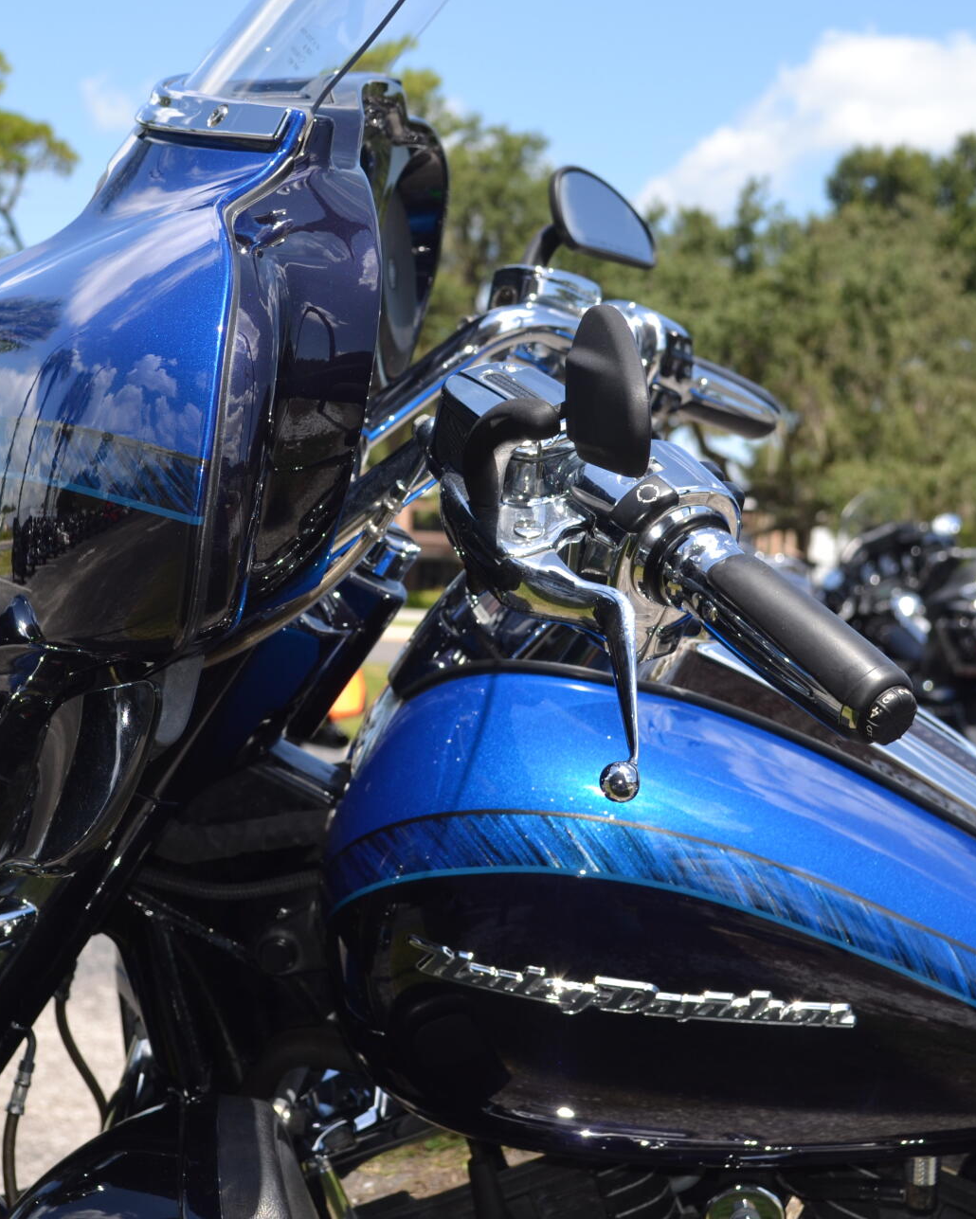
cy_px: 600
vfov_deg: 27.1
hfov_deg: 21.8
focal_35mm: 70
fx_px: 2527
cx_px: 388
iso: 100
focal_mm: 32
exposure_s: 1/200
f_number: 6.3
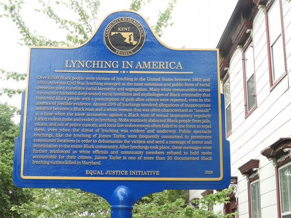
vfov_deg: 22.6
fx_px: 546
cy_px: 109
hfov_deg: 29.8
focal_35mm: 65
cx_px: 146
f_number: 4.2
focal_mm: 11.6
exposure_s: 1/60
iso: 100
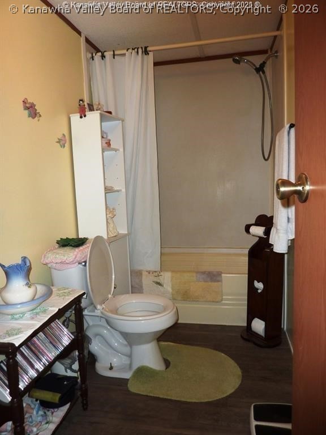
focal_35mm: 25
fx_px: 314
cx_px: 163
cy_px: 218
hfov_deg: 54.9
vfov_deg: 69.4
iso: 100
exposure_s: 1/30
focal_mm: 4.1
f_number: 3.3
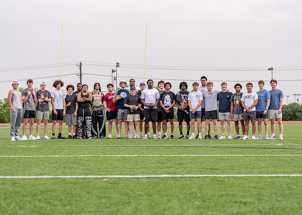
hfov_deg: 24.2
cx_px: 154
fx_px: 705
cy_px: 118
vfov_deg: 17.4
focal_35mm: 82
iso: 100
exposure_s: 1/640
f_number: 2.8
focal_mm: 70
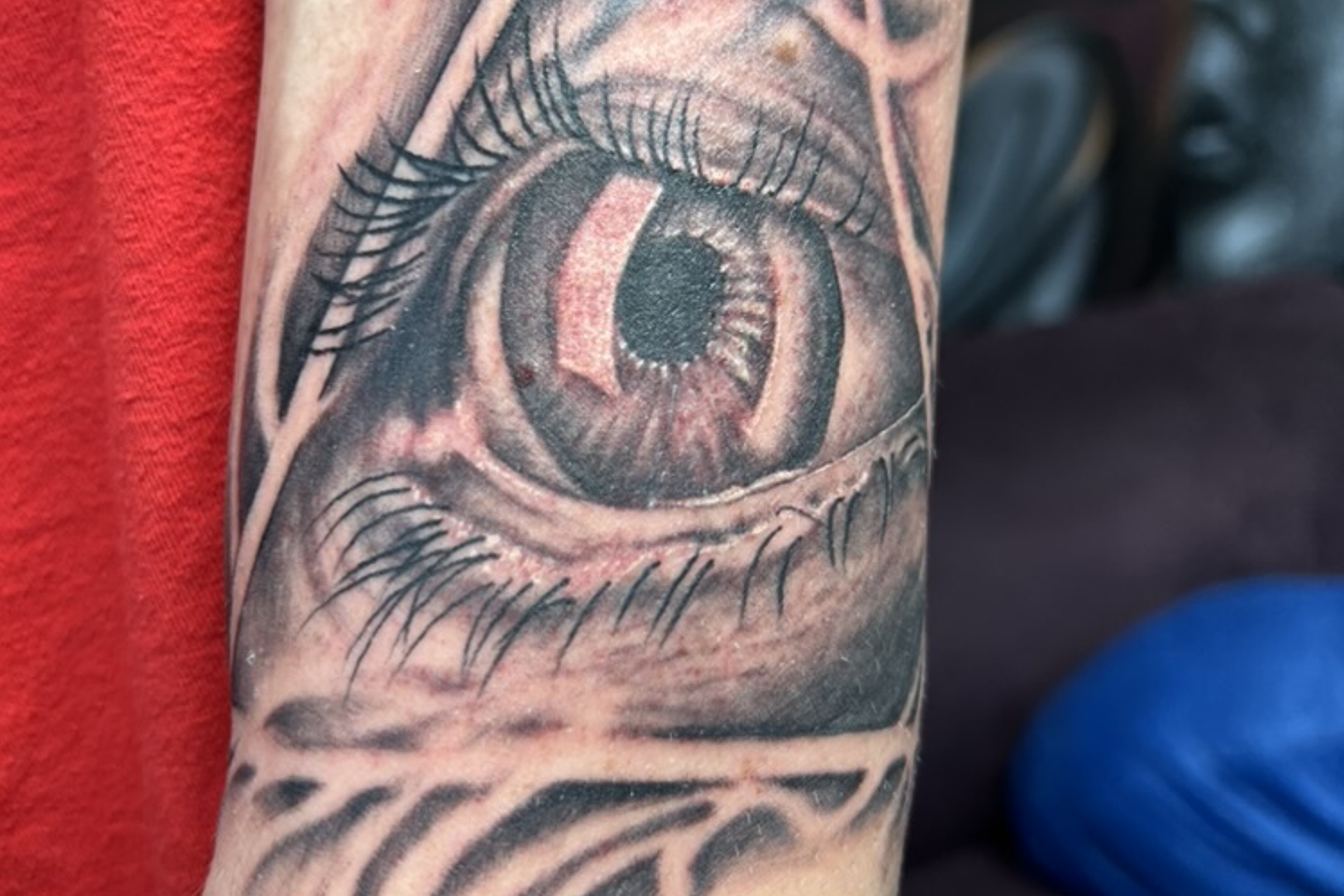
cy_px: 318
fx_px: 1382
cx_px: 658
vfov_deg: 35.7
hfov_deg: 51.9
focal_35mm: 37
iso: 100
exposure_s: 1/120
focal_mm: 5.7
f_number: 1.5
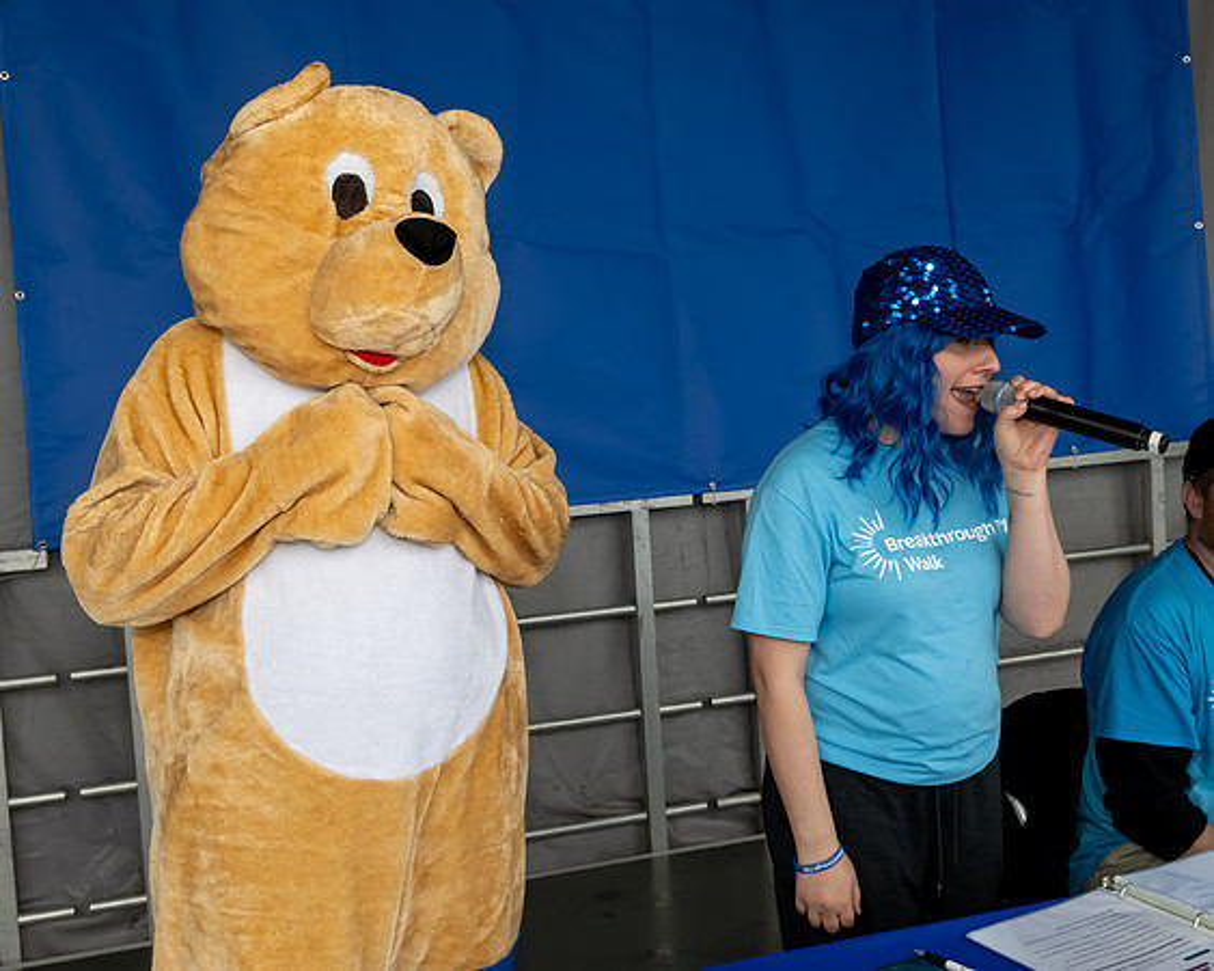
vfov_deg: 40.2
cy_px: 441
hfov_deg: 49.2
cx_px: 572
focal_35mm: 37
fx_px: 1325
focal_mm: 20
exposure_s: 1/250
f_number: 8
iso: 1600
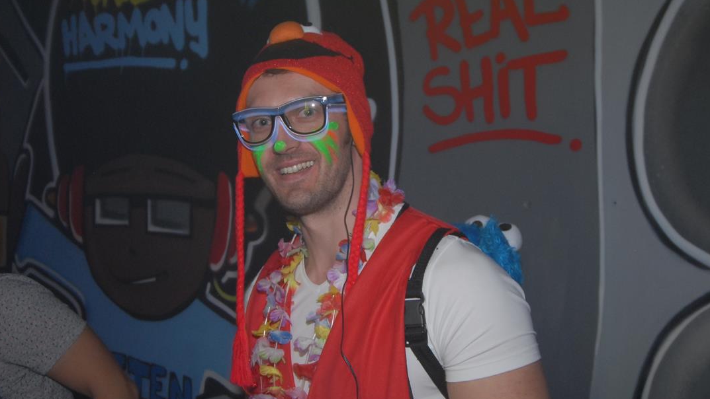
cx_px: 360
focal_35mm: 47
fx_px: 885
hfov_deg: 43.7
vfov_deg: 25.4
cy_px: 238
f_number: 6.3
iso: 400
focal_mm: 28
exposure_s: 1/6
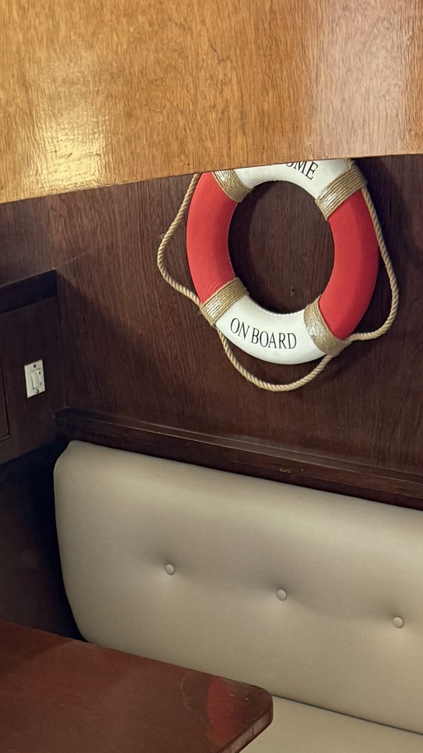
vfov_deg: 25.8
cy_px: 891
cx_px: 215
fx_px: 1477
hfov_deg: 16.3
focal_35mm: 74
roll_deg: +1.2
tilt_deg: -34.8
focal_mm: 6.76
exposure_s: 1/50
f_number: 1.78
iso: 250
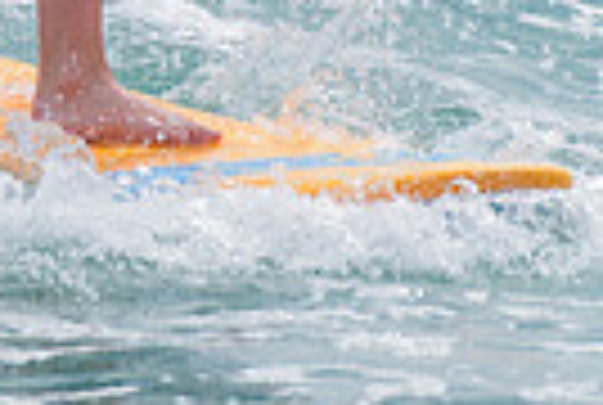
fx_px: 44385
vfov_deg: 0.5
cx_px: 80
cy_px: -223
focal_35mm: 2644
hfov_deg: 0.8
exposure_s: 1/2000
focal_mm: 500
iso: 125
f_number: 5.6
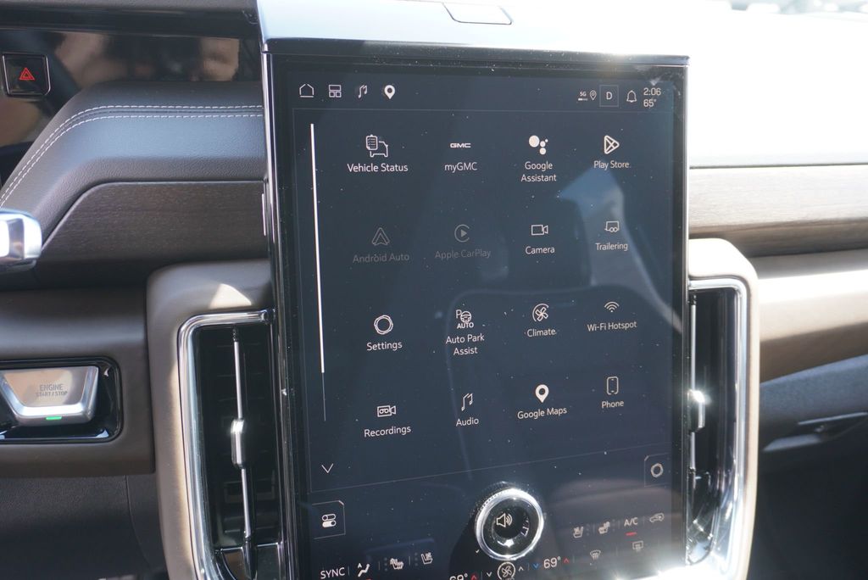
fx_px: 760
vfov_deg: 41.8
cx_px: 434
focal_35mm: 32
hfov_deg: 59.5
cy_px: 290
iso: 250
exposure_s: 1/60
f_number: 4
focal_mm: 21
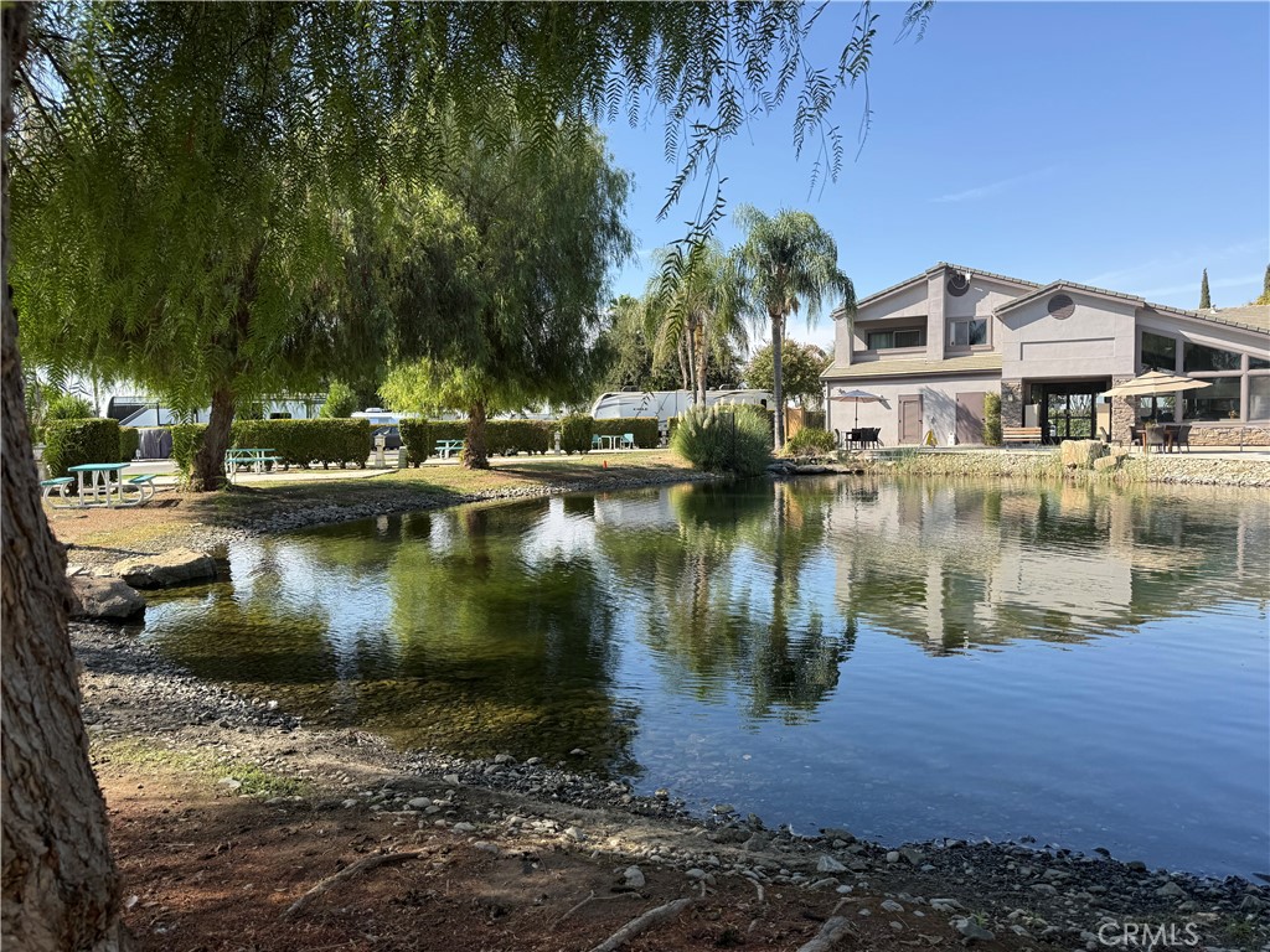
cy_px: 476
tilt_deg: -2.3
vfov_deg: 56.8
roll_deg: +1.1
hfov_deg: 71.6
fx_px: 881
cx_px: 635
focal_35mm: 24
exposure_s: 1/1901
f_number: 1.78
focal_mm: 6.76
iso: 80
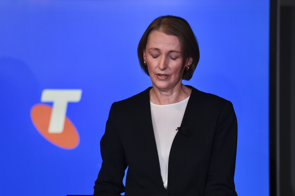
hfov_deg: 10.3
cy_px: 98
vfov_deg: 6.9
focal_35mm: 200
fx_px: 1639
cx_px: 148
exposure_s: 1/320
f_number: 3.5
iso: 1000
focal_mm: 200
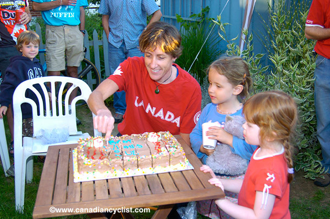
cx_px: 165
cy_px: 110
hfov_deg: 53.2
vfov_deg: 36.7
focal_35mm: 36
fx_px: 329
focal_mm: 24
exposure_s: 1/80
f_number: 4.2
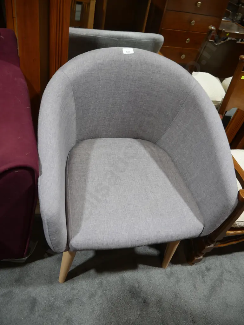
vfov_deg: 63.4
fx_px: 263
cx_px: 122
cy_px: 162
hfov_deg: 49.8
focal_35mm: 28
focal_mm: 14
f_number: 3.5
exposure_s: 1/60
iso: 320
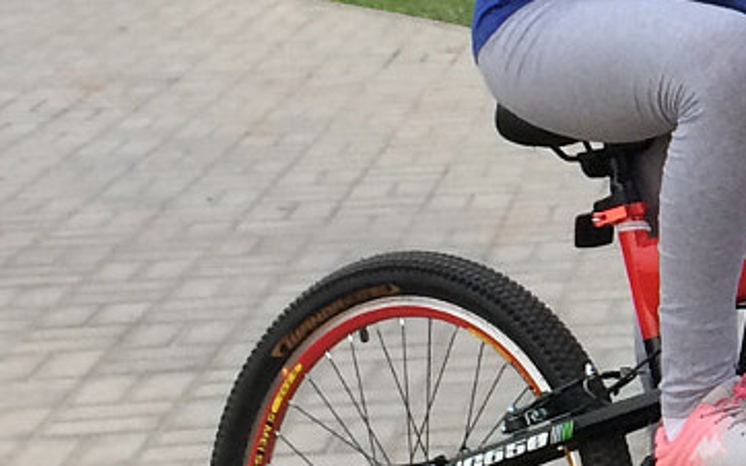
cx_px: 1121
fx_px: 2764
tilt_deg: -9.8
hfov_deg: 14.3
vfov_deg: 9.6
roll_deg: +0.8
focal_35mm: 136
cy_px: 12
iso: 50
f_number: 2.2
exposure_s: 1/33
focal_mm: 4.15
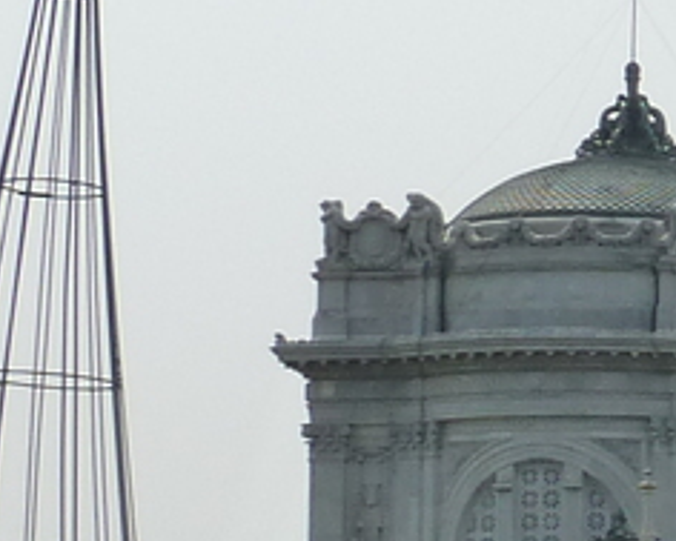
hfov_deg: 8.0
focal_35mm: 212
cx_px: 1896
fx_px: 4243
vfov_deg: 7.3
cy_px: 518
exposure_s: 1/1300
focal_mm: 5.3
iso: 125
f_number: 3.5
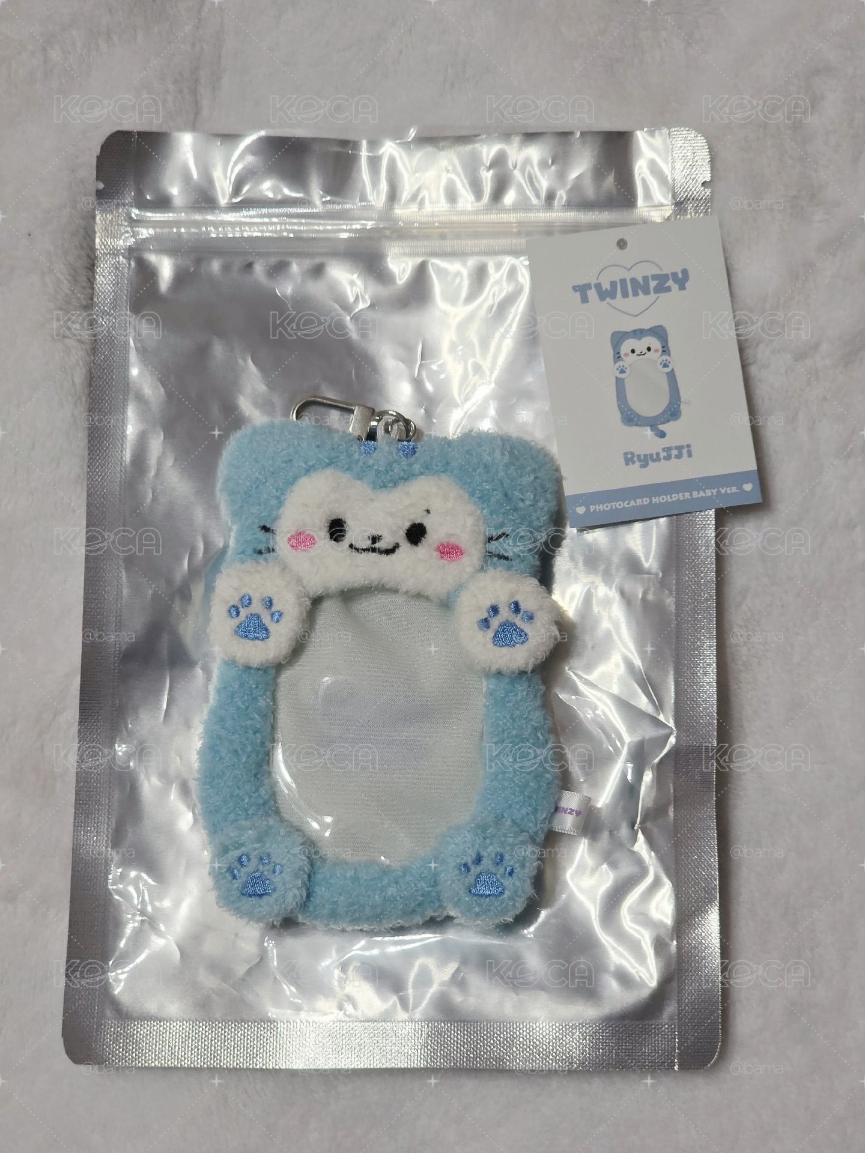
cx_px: 432
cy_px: 576
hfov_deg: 21.3
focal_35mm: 69
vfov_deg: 28.2
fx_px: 2299
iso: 160
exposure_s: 1/120
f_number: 2.4
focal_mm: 7.9
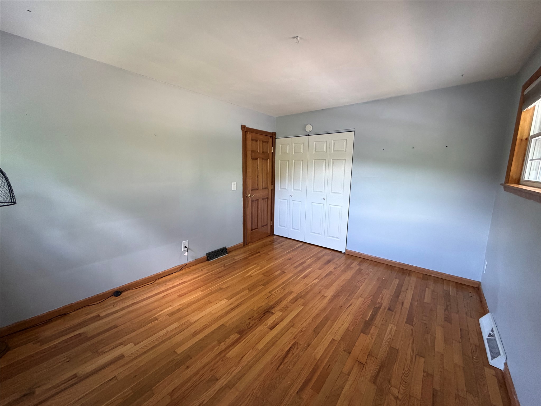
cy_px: 203
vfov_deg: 85.7
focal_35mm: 14
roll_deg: -0.4
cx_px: 270
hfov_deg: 102.1
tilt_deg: -8.5
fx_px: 219
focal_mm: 2.22
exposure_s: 1/66
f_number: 2.2
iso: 320
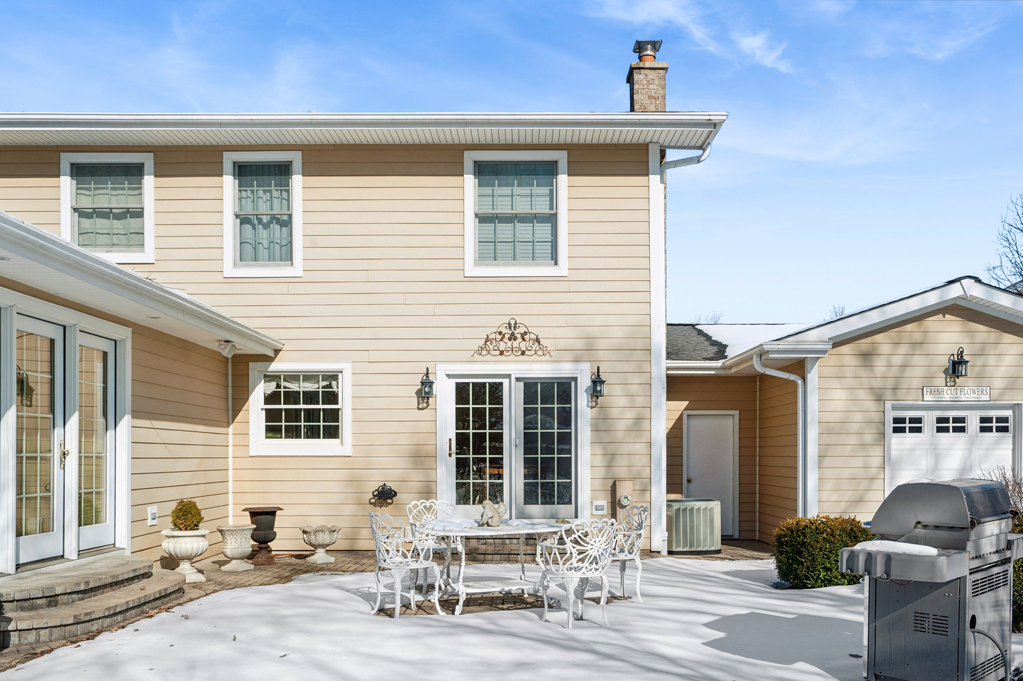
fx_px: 880
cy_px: 340
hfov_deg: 60.3
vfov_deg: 42.3
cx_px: 512
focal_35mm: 31
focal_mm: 31
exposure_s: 1/1000
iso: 400
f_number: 8
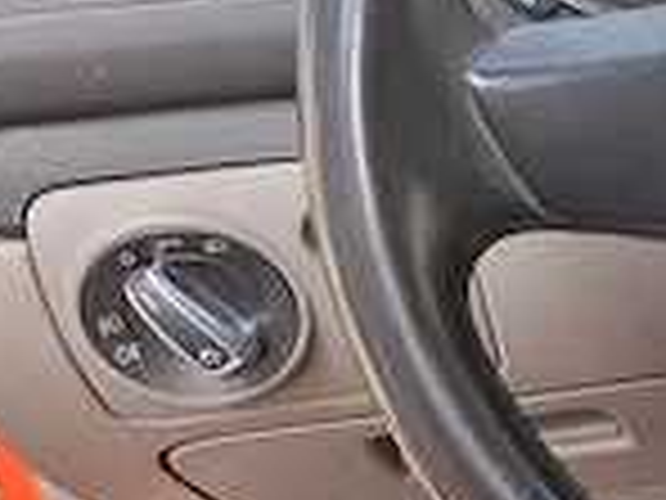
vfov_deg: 15.9
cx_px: 1318
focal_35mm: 93
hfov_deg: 16.4
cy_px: 270
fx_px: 1789
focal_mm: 5.54
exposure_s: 1/119
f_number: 1.8
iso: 50
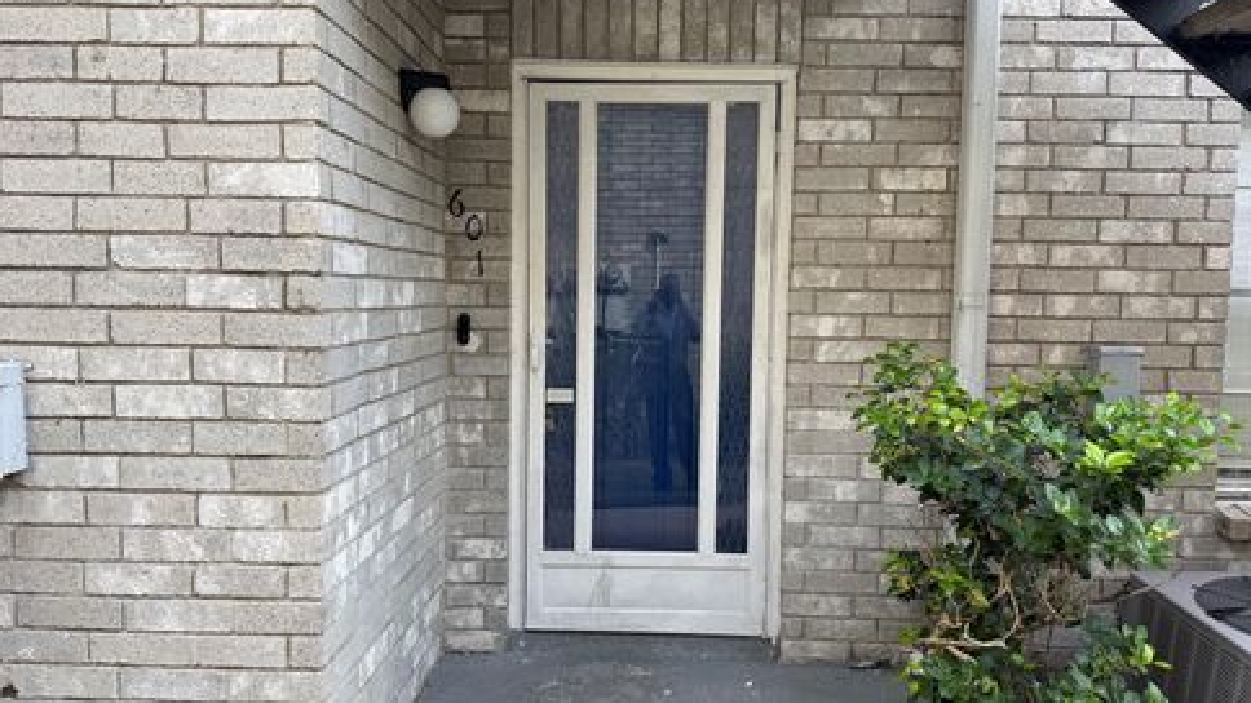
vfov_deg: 42.9
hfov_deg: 69.9
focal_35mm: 27
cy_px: 363
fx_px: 895
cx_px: 636
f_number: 1.78
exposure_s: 1/407
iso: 80
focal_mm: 6.76
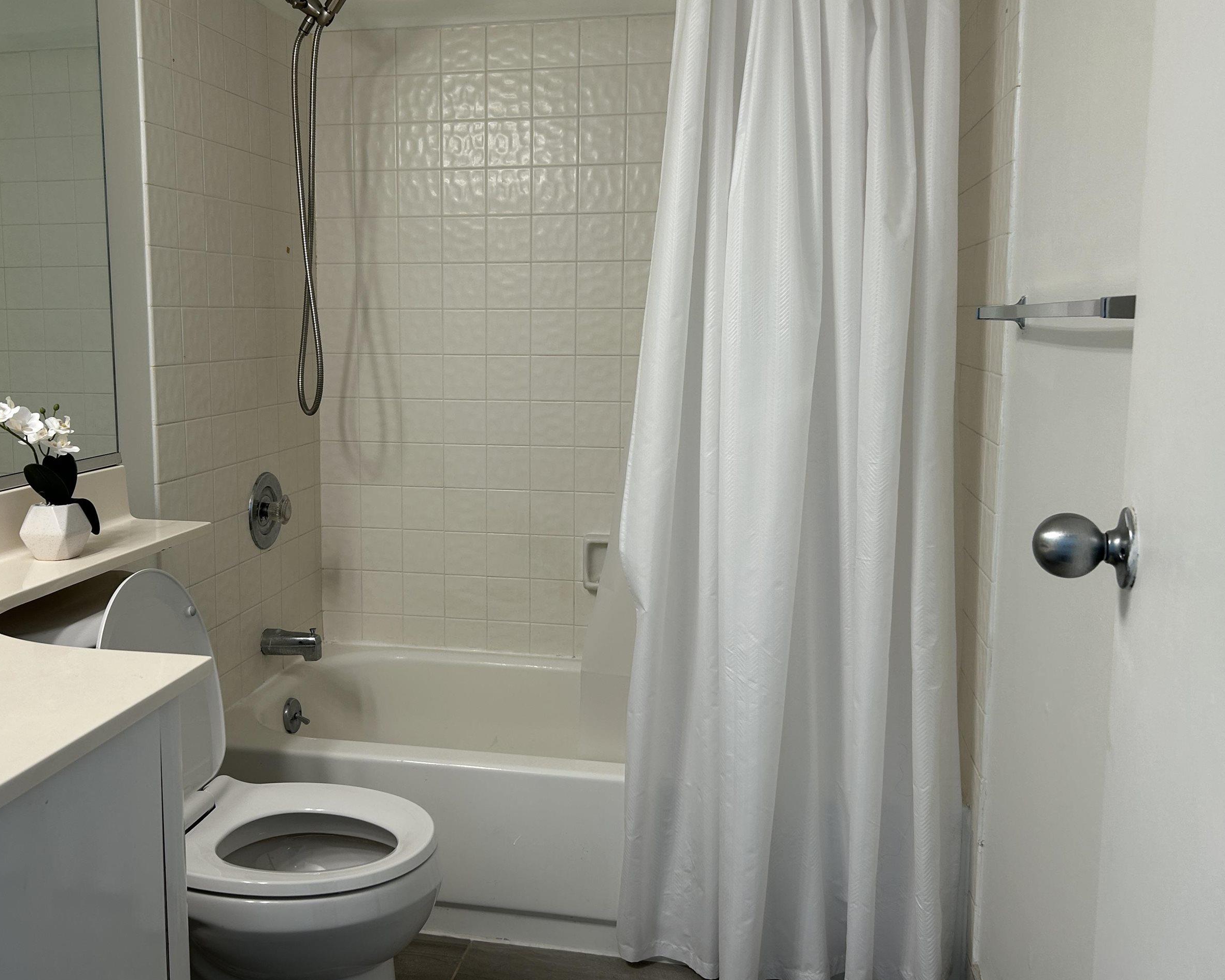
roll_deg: +0.3
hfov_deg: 53.9
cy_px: 456
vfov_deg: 44.5
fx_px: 1197
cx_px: 510
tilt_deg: -6.1
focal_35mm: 33
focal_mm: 5.7
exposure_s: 1/160
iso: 40
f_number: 1.5
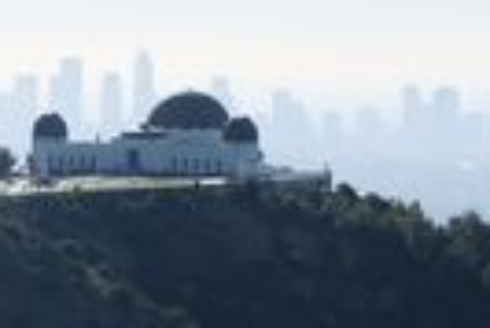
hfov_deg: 8.2
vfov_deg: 5.5
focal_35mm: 249
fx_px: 3393
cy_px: 289
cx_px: -107
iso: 320
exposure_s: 1/1000
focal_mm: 55
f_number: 6.4
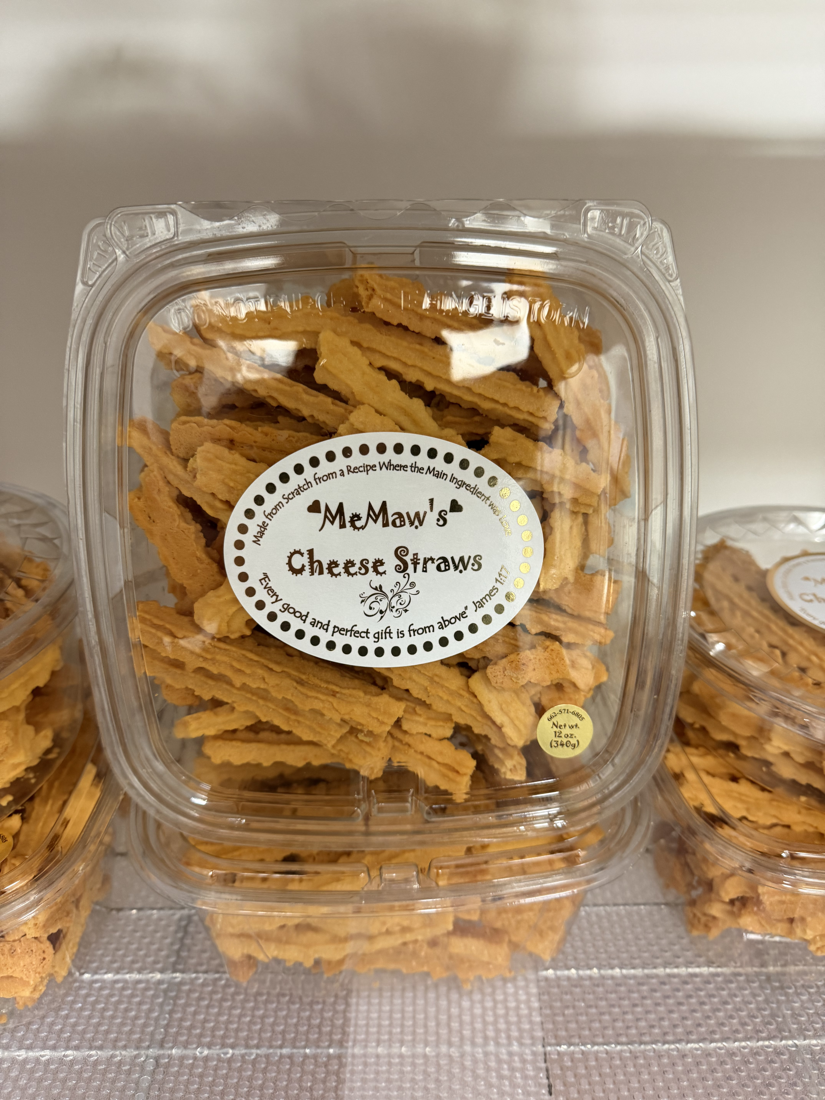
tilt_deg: -30.2
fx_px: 763
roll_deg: -0.7
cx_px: 412
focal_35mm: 24
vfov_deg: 71.6
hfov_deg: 56.8
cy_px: 550
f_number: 1.78
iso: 250
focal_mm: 6.76
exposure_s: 1/42
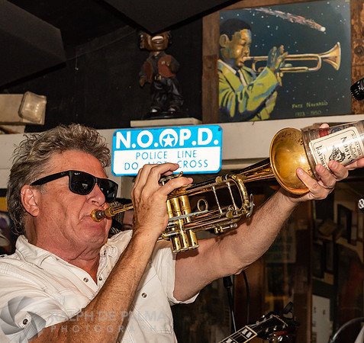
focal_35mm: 102
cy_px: 193
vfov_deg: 16.6
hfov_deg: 17.5
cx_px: 252
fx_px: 1178
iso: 800
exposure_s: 1/200
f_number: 8
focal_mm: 60
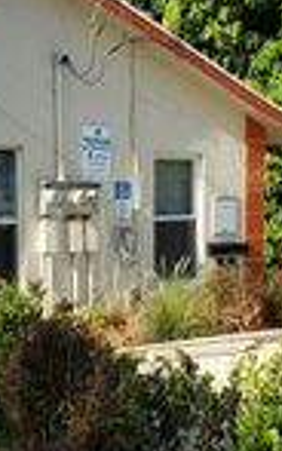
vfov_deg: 22.0
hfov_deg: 13.9
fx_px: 1155
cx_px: 135
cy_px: 272
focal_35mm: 94
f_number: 2.4
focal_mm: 4.3
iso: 50
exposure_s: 1/932
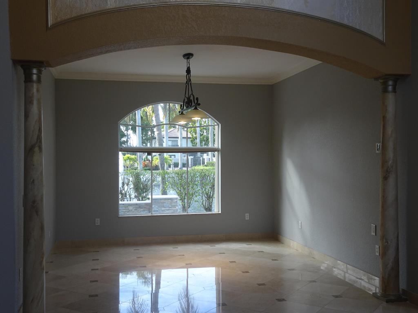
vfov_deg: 38.7
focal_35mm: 37
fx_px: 447
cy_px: 156
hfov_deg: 50.1
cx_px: 209
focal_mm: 6.37
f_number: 4
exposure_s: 1/40
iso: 80
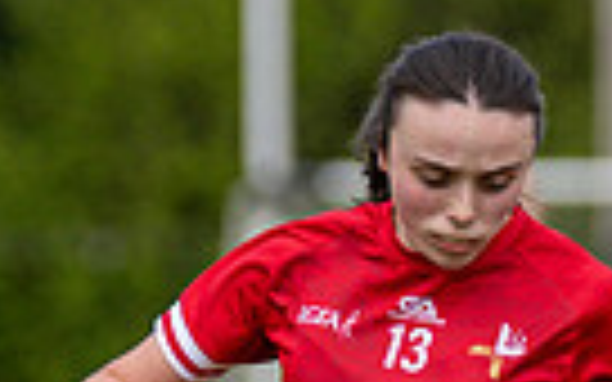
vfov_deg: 0.8
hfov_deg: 1.3
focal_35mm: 1610
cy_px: 667
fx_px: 26853
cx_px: 317
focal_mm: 210
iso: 200
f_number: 2.8
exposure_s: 1/2500
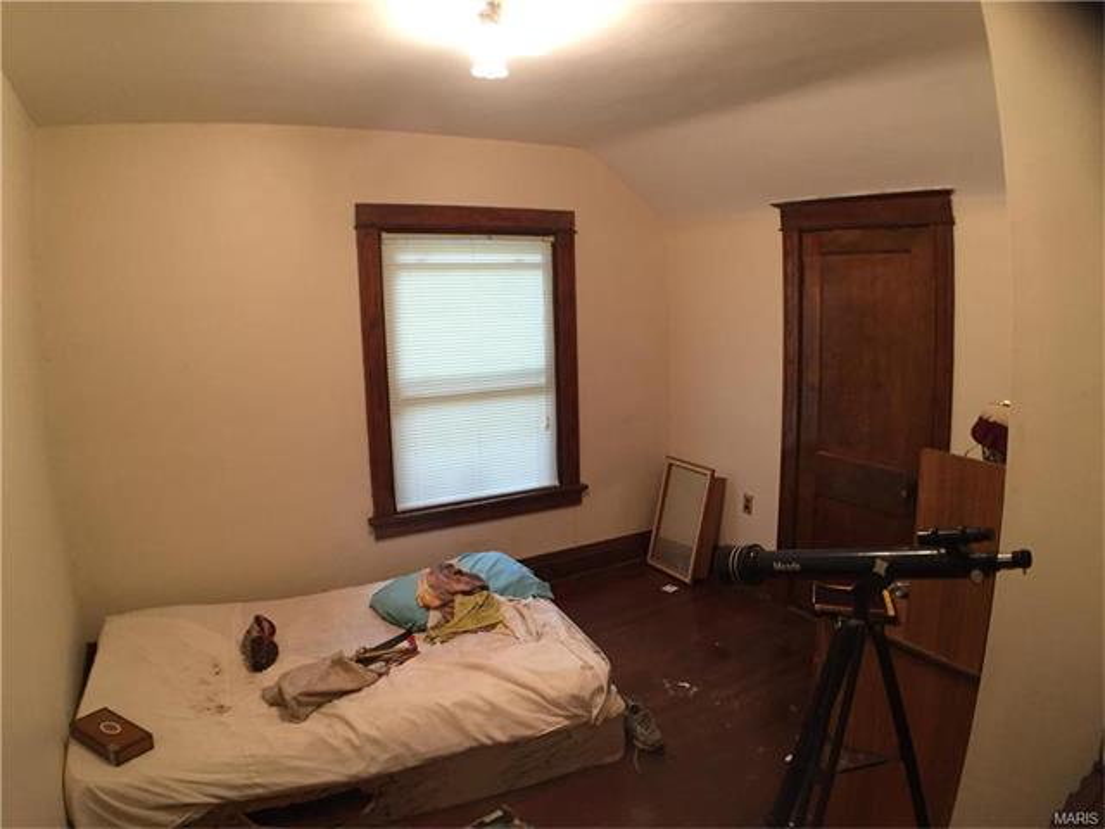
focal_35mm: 29
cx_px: 552
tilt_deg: -10.4
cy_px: 414
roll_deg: +0.9
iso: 160
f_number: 2.2
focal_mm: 4.15
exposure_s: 1/30
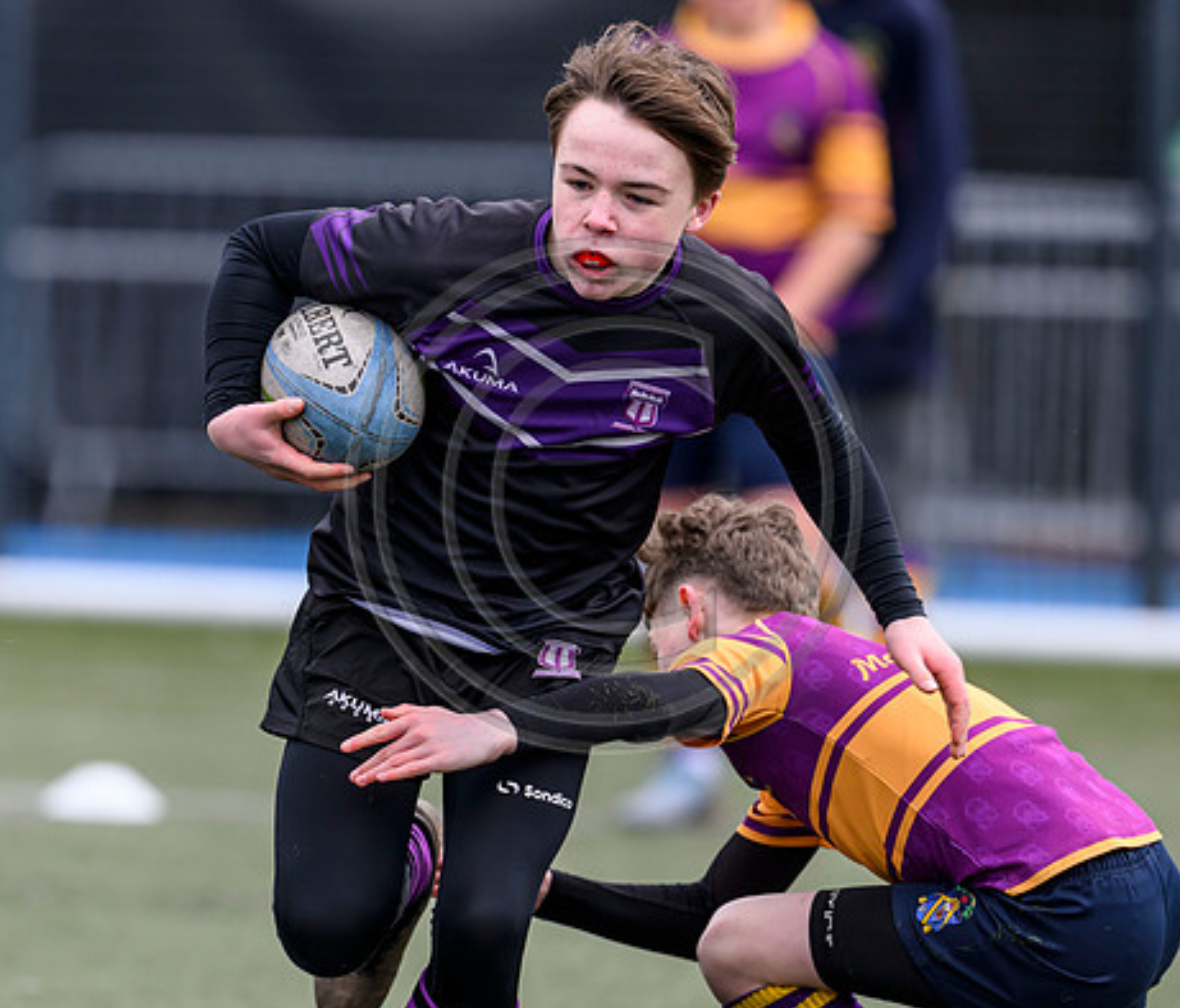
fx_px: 23856
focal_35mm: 665
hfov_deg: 2.8
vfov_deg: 2.4
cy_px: 480
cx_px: 532
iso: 500
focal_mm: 400
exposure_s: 1/1600
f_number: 3.5
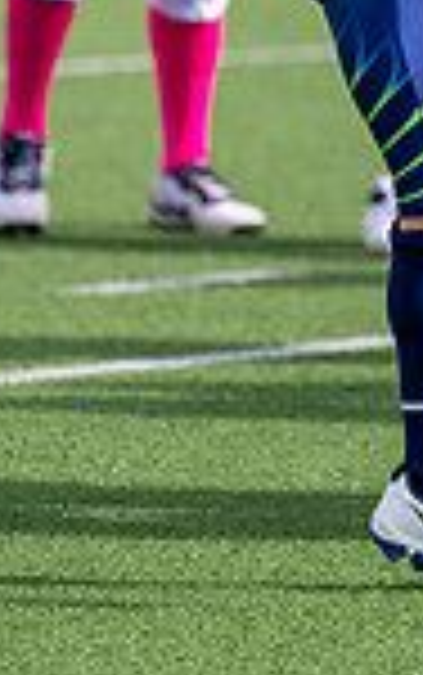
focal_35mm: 817
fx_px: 15041
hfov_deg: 1.6
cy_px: -166
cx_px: 399
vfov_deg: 2.6
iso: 250
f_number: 2.8
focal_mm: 147
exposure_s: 1/3200
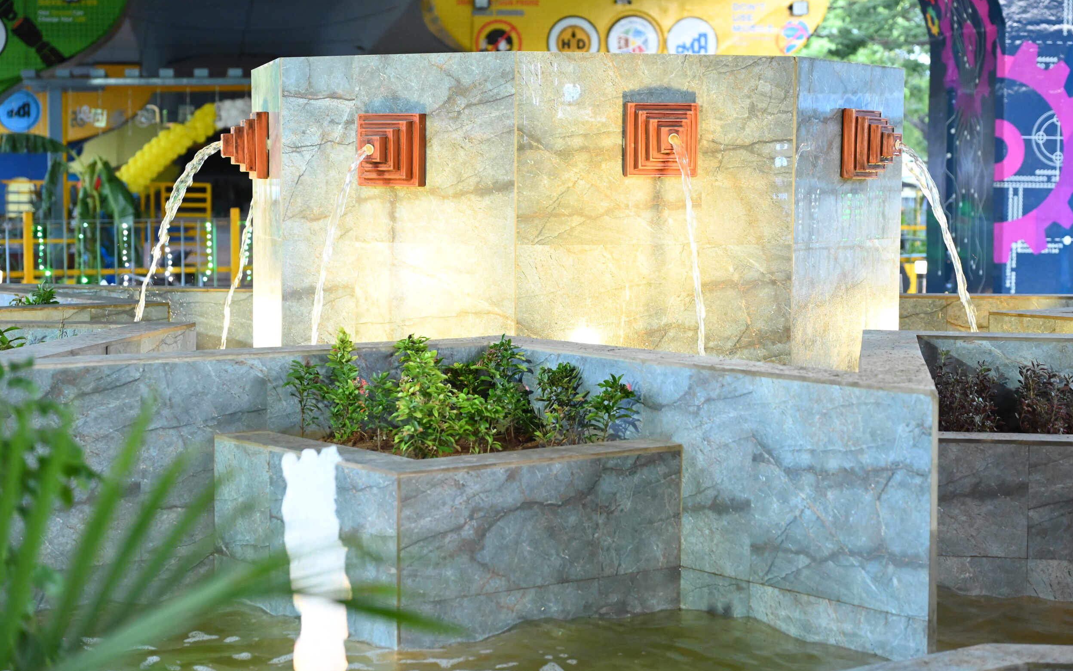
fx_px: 2047
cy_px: 324
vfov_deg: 18.6
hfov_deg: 29.4
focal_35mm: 70
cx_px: 543
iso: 6400
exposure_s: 1/125
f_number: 4
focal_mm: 67
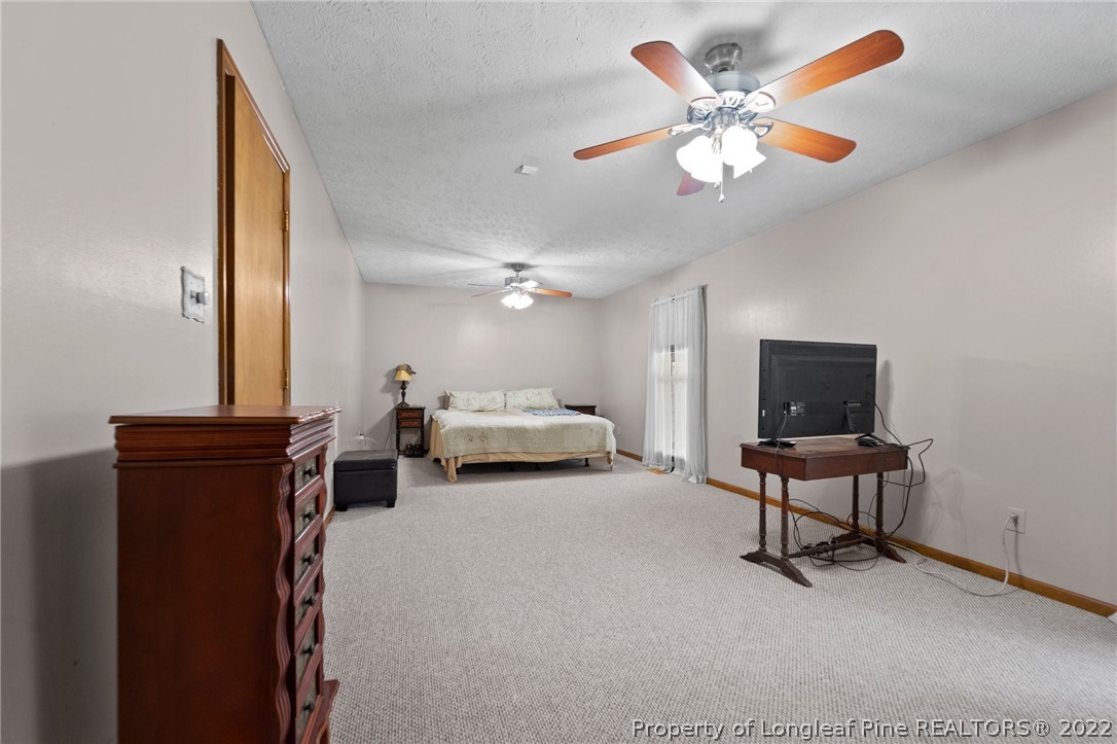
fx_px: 434
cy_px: 372
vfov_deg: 81.2
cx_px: 558
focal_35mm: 14
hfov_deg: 104.3
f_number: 8
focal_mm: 14
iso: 400
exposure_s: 1/5
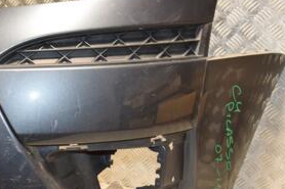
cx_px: 54
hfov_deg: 28.9
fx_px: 539
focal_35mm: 68
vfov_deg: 19.9
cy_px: 113
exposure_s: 1/125
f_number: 5
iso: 800
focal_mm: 21
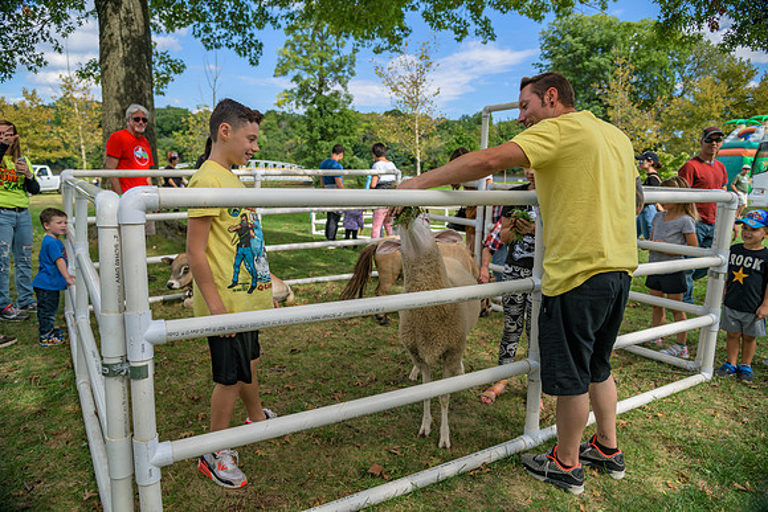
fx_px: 512
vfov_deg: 53.2
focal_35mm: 24
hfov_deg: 73.7
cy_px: 256
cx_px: 384
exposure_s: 1/160
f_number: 4
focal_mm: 24
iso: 72
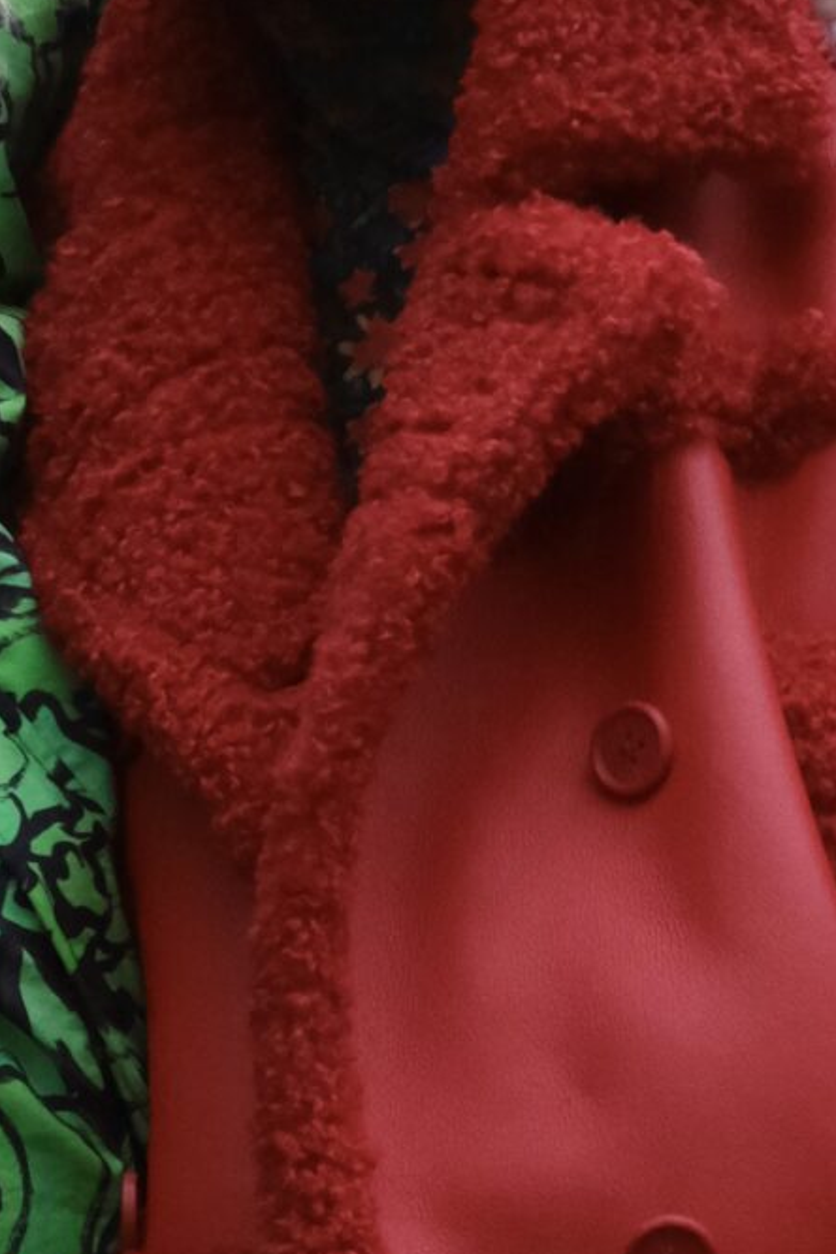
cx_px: -174
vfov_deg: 4.2
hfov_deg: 2.8
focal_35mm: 488
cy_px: 1101
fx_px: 16997
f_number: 5.2
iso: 3200
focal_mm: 84.8
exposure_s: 1/250
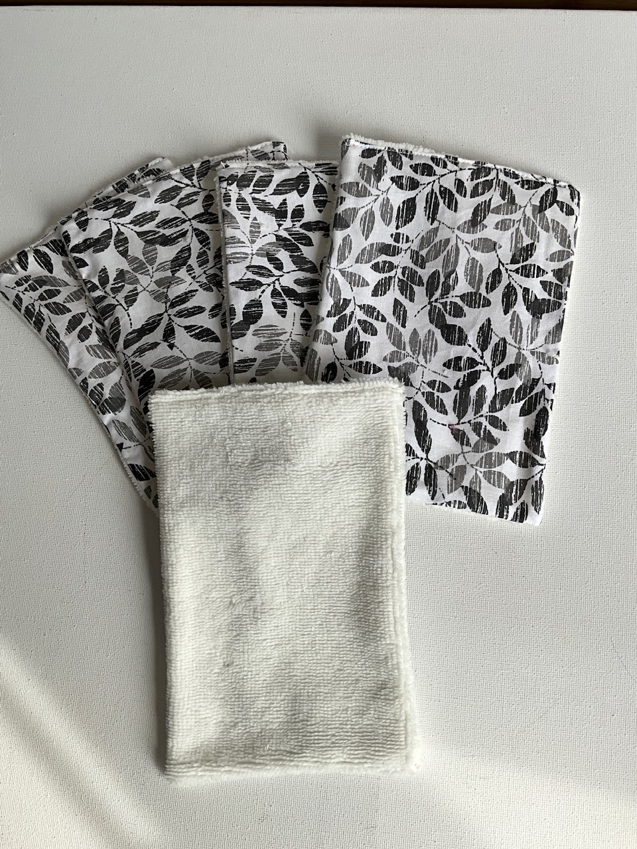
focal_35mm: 29
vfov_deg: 61.7
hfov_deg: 48.2
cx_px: 318
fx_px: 712
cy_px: 424
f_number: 1.8
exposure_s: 1/211
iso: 16
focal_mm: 3
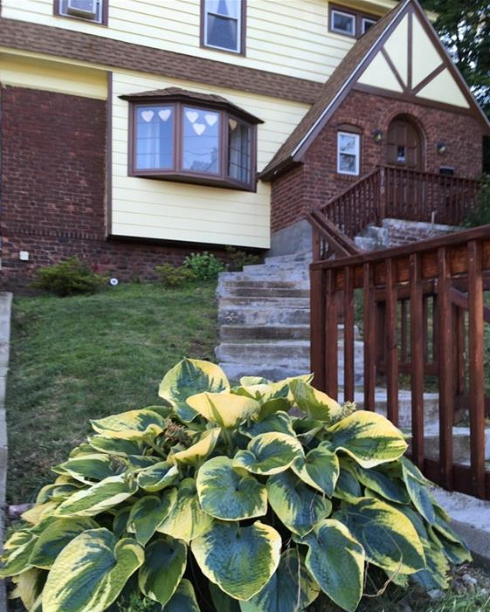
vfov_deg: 57.1
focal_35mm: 31
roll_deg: -1.1
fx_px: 562
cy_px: 334
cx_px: 245
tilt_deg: -2.4
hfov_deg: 47.1
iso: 25
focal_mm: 4.15
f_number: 2.2
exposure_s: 1/122
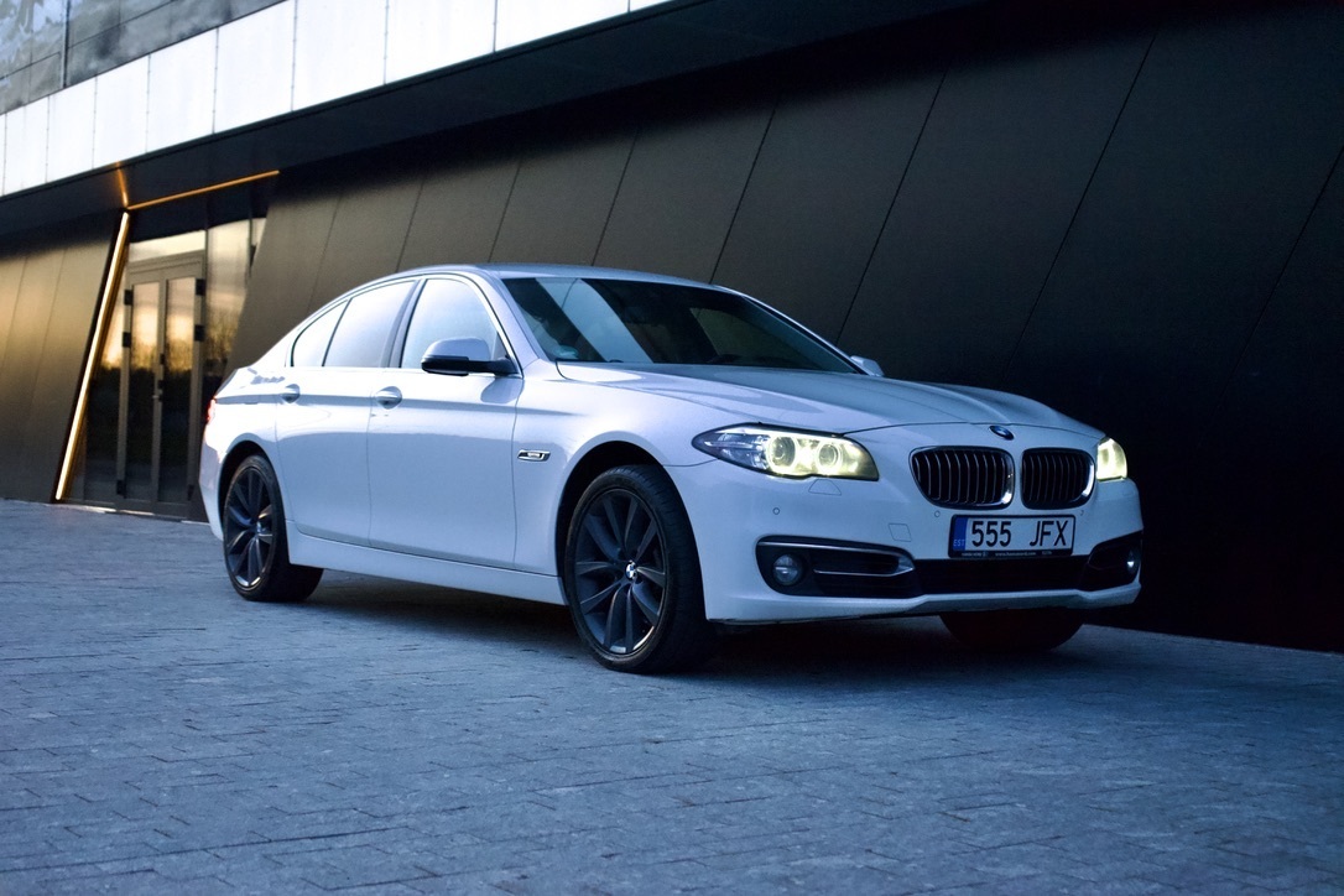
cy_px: 448
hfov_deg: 39.6
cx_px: 672
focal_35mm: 50
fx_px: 1867
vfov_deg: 27.0
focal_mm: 50
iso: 6400
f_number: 4.5
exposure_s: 1/160
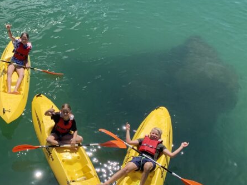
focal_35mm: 60
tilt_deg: -38.5
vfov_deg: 24.4
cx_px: 30
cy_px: 83
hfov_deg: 30.9
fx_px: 428
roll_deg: -1.4
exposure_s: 1/1779
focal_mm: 4.25
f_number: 1.8
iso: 25
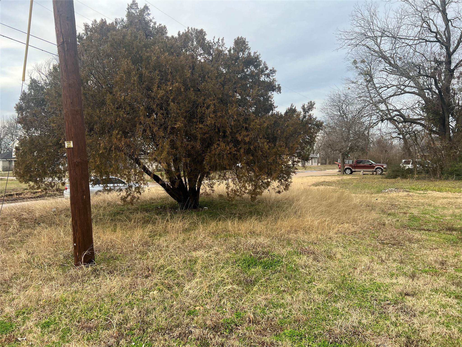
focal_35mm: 26
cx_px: 231
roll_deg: -1.4
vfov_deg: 53.1
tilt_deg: +1.4
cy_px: 174
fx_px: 347
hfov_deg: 67.3
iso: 50
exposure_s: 1/469
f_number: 1.5
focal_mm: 5.7
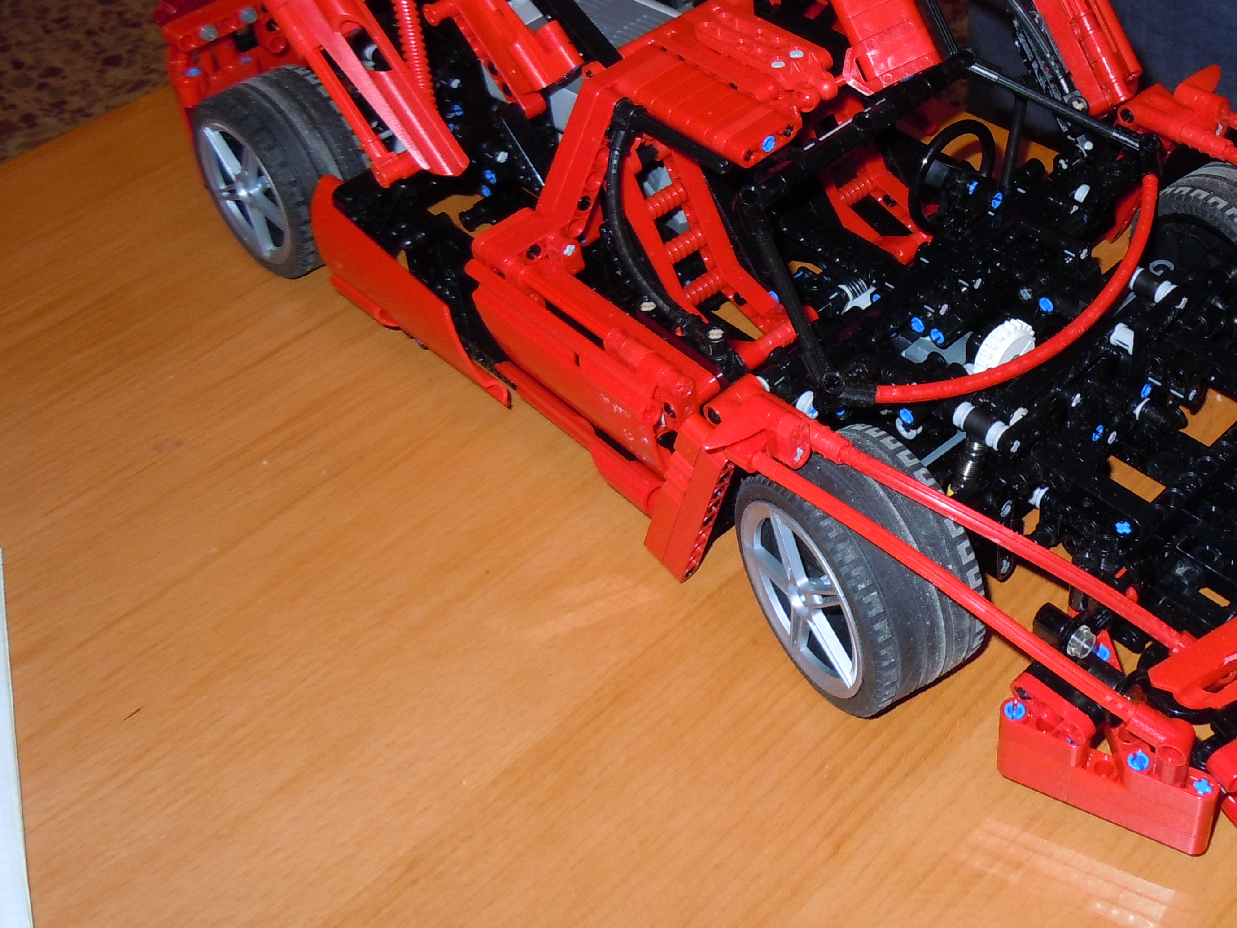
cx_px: 835
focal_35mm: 47
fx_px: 1680
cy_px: 215
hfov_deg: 39.9
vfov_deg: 30.3
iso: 200
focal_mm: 5.4
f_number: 3.5
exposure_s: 1/30
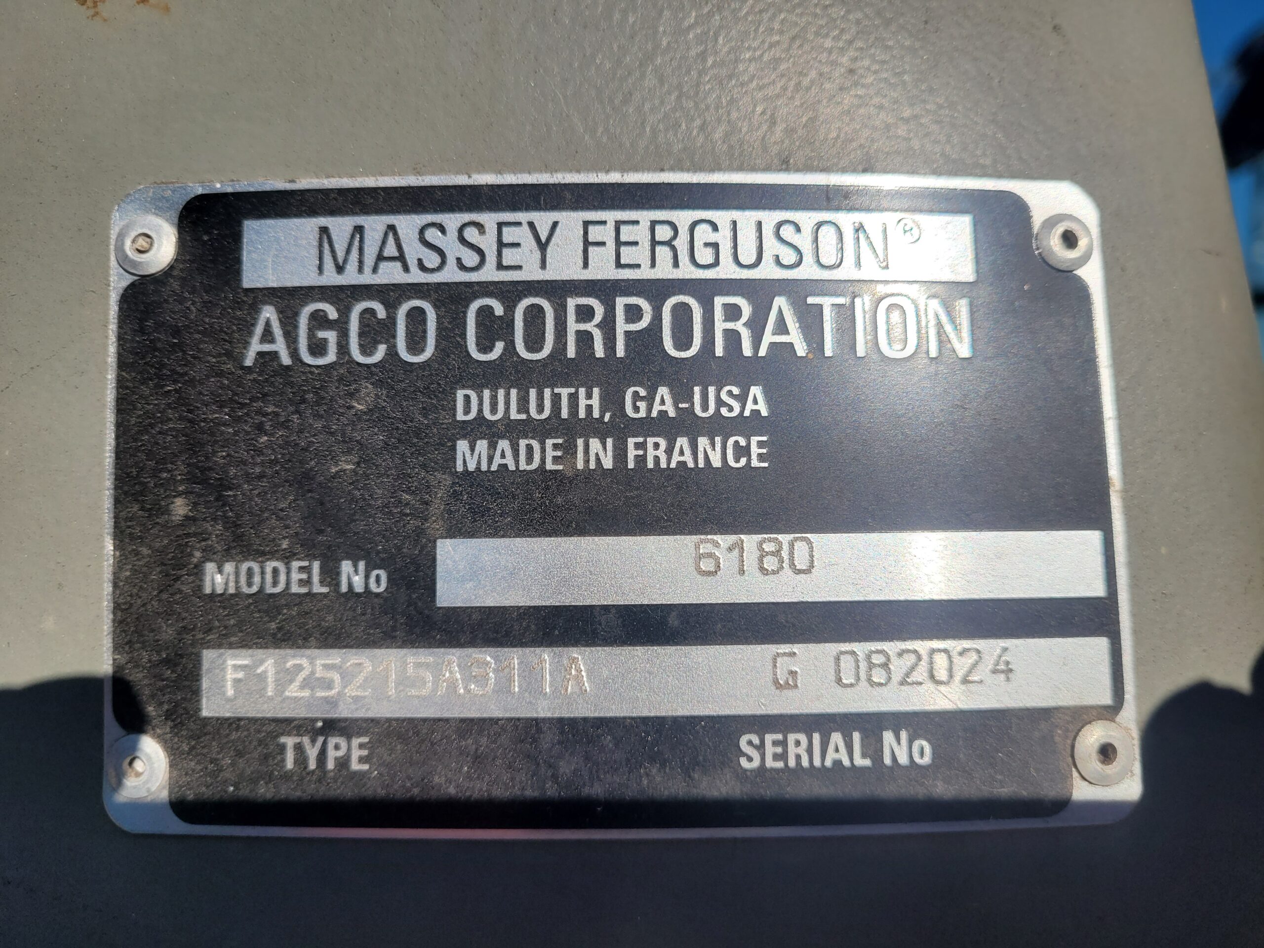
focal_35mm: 26
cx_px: 632
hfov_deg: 67.3
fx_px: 949
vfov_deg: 53.1
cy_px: 474
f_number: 1.8
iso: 40
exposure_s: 1/5610
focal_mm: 5.4
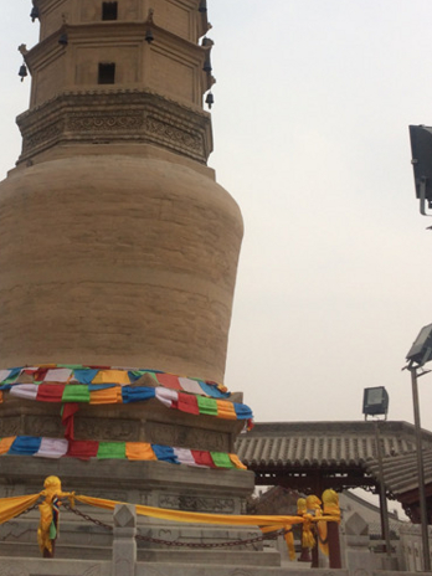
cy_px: 137
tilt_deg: +24.5
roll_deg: -2.0
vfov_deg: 37.2
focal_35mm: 50
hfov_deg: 28.7
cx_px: 113
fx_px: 832
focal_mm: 4.15
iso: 32
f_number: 2.2
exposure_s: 1/1786
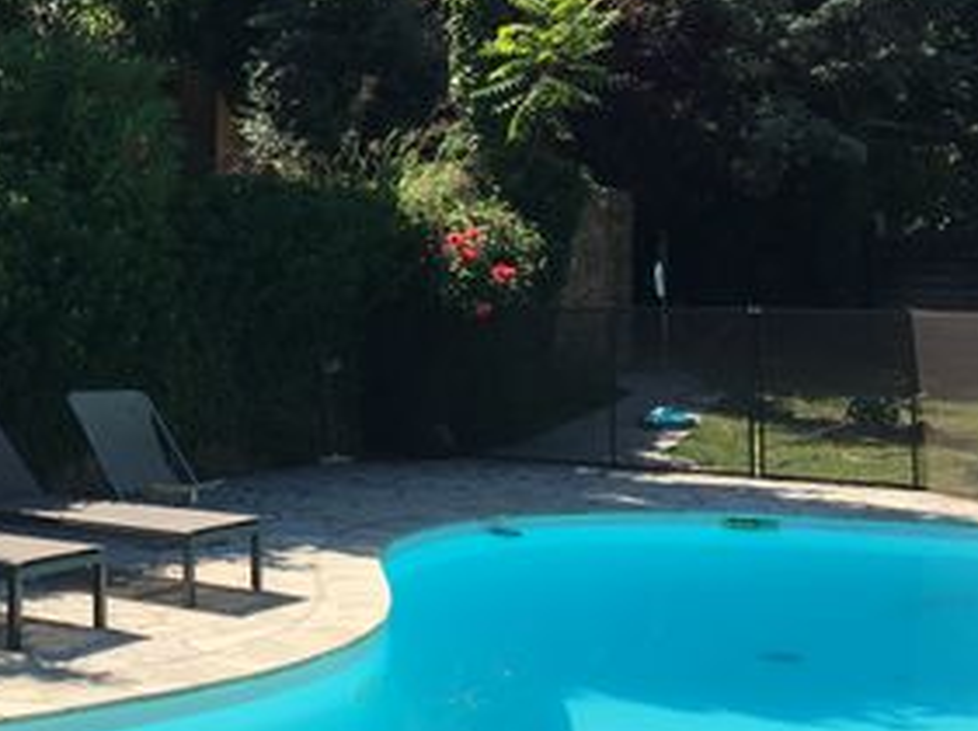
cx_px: 17
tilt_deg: -1.2
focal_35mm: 62
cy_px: 289
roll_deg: -0.6
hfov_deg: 29.3
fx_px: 1749
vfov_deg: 23.6
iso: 25
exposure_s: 1/1538
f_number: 2.2
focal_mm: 4.15
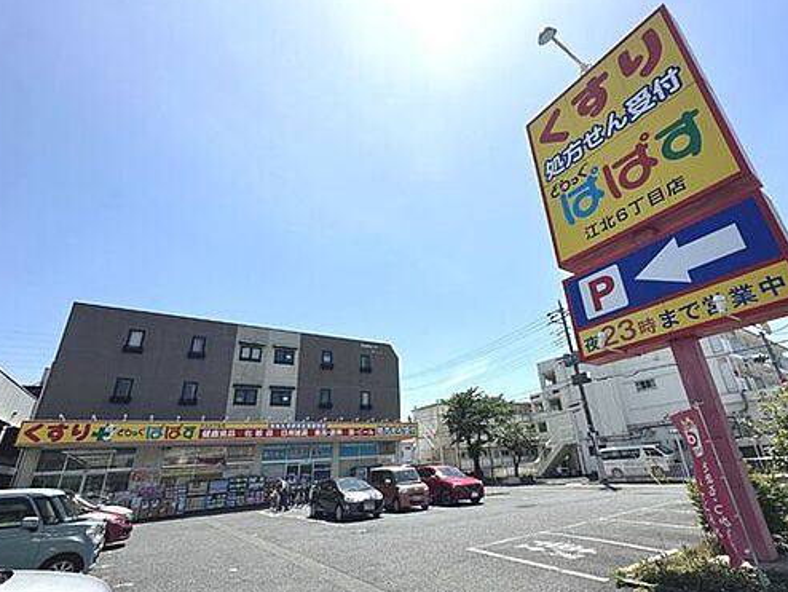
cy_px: 298
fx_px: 387
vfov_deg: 74.8
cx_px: 429
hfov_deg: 90.8
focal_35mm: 17
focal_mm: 2.22
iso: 50
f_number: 2.2
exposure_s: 1/3040
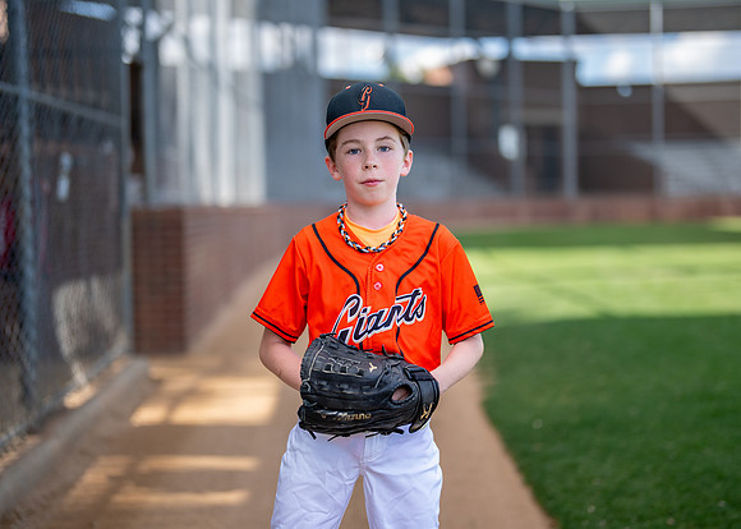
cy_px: 253
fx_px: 1180
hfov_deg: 34.9
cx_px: 367
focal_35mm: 56
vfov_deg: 25.3
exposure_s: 1/2500
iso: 125
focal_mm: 50
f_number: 1.2
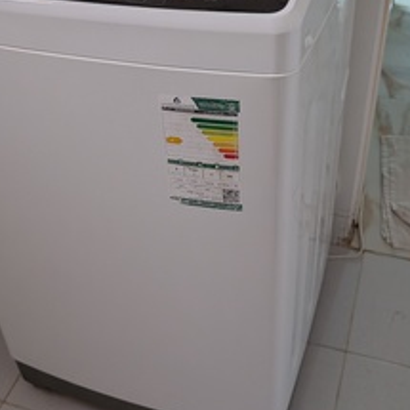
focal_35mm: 45
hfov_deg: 37.5
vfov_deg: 37.3
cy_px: 148
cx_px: 191
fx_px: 603
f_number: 1.68
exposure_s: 1/62.9
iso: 717
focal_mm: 6.9
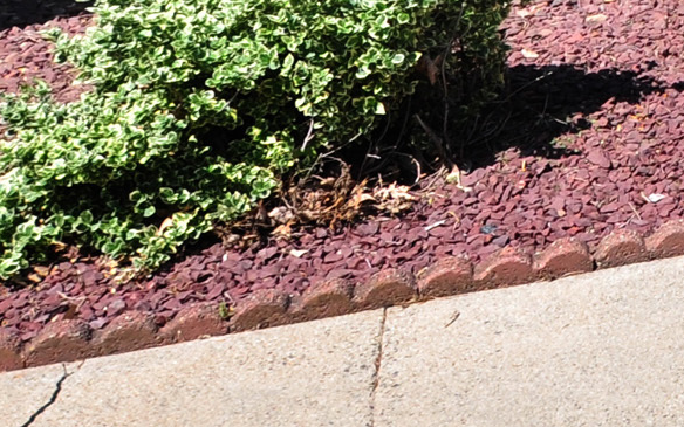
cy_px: -503
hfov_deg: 16.5
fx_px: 1696
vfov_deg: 12.2
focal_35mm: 91
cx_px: 1416
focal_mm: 12
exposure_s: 1/250
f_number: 8
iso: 200
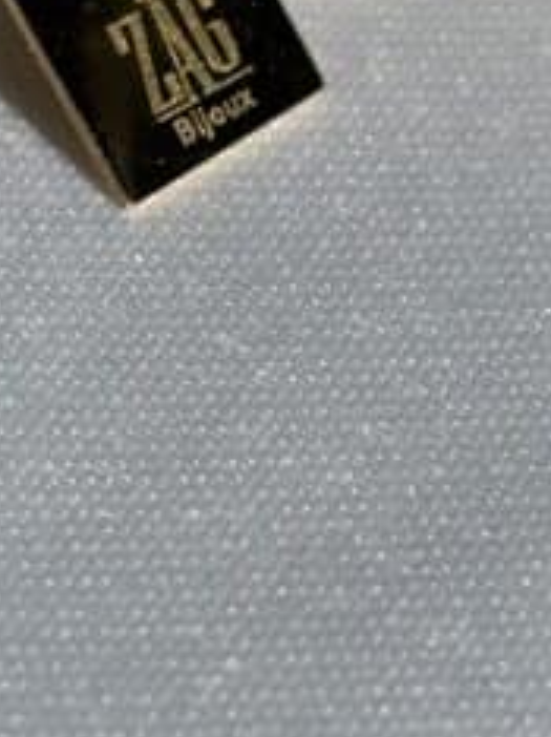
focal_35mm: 228
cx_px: 202
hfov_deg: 6.5
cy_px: 157
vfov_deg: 8.7
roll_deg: -13.9
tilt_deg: -42.6
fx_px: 4848
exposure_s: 1/6329
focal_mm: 5.96
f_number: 1.6
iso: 40
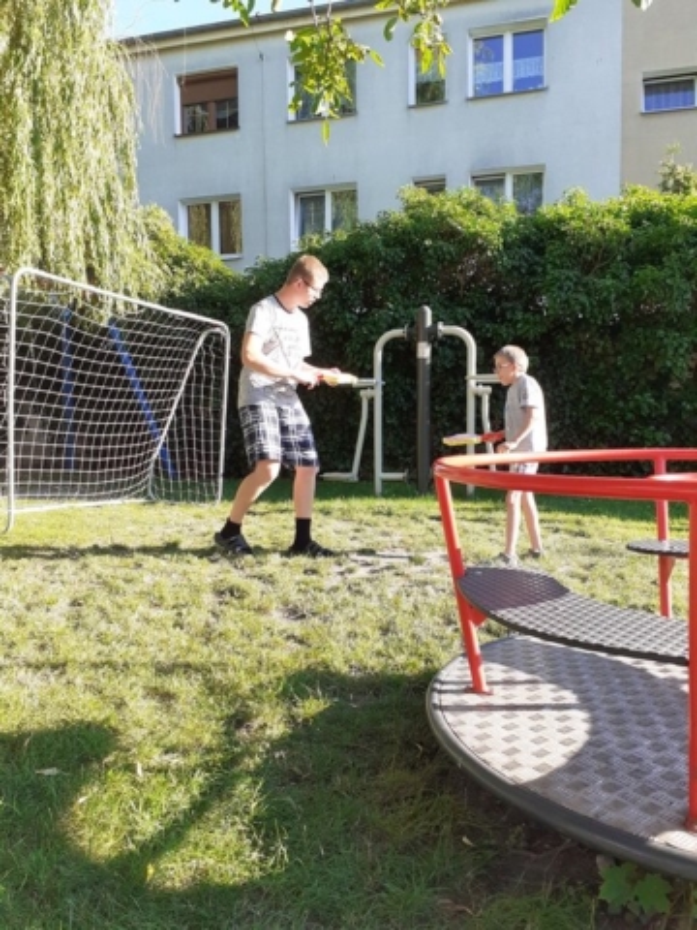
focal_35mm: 27
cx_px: 348
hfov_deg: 51.4
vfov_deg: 65.3
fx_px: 725
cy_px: 465
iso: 40
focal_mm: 3.6
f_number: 1.9
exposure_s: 1/357
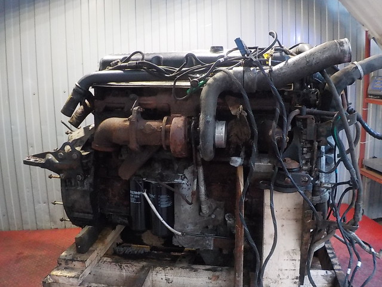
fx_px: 331
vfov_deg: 46.8
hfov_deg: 60.0
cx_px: 191
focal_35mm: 30
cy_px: 144
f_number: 3.3
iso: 800
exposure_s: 1/30
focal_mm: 4.1
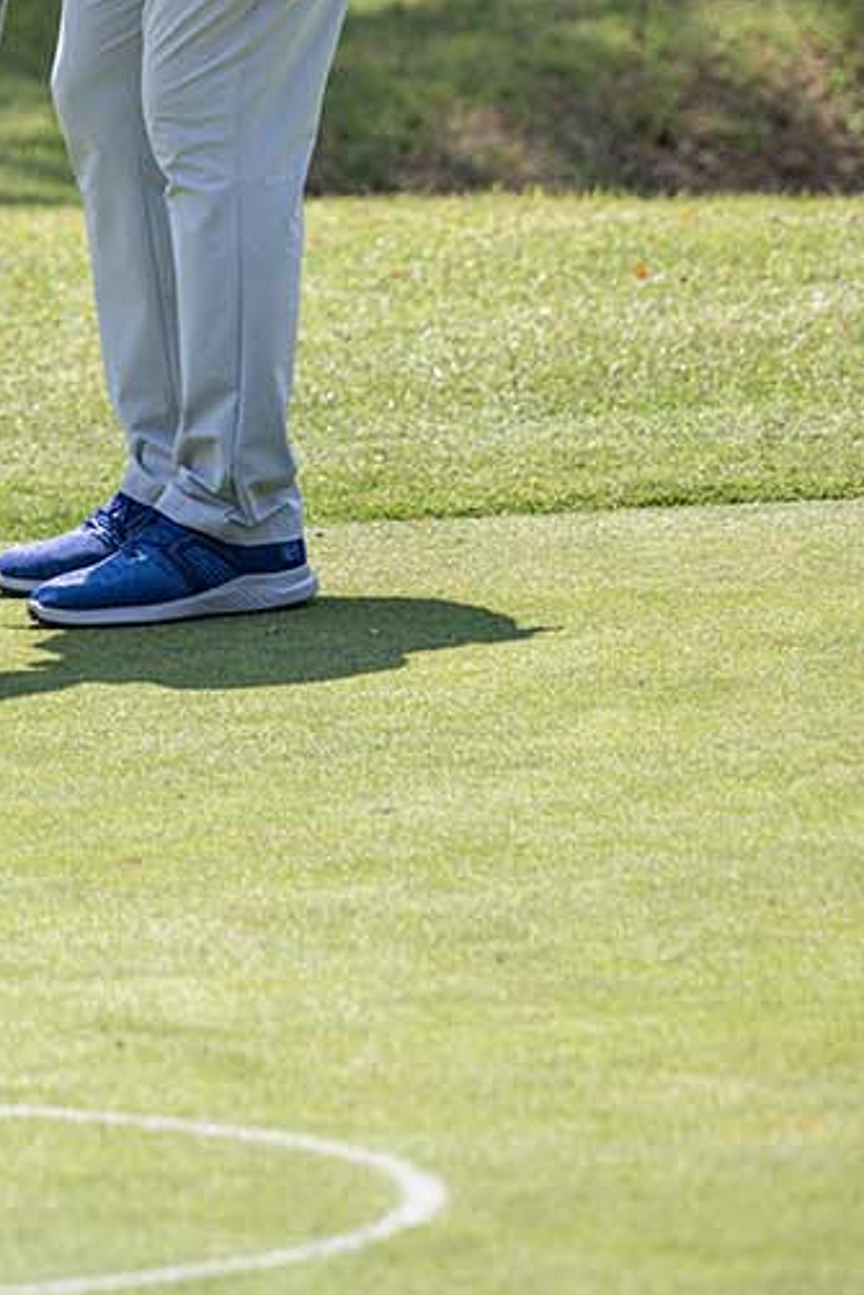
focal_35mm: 416
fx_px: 14965
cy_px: -52
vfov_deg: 4.9
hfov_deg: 3.3
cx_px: -271
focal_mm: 145
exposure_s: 1/3200
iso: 400
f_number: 3.2
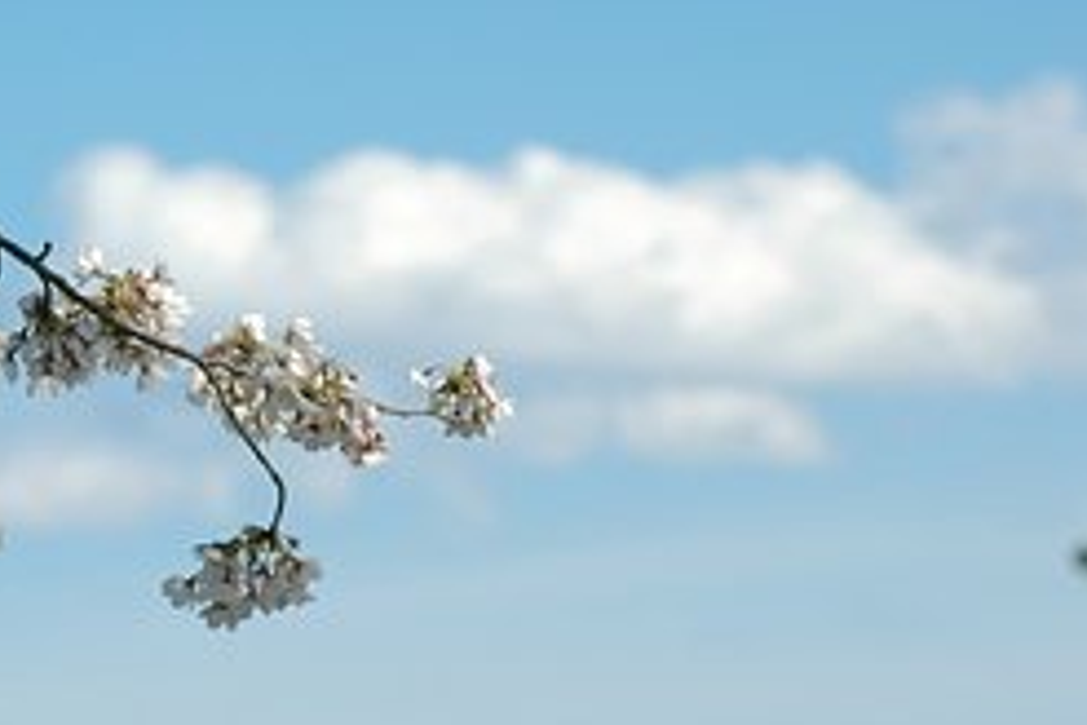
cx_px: -9
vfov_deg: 4.9
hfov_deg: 7.3
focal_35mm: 281
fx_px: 8484
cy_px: 321
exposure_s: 1/800
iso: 200
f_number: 7.1
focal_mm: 90
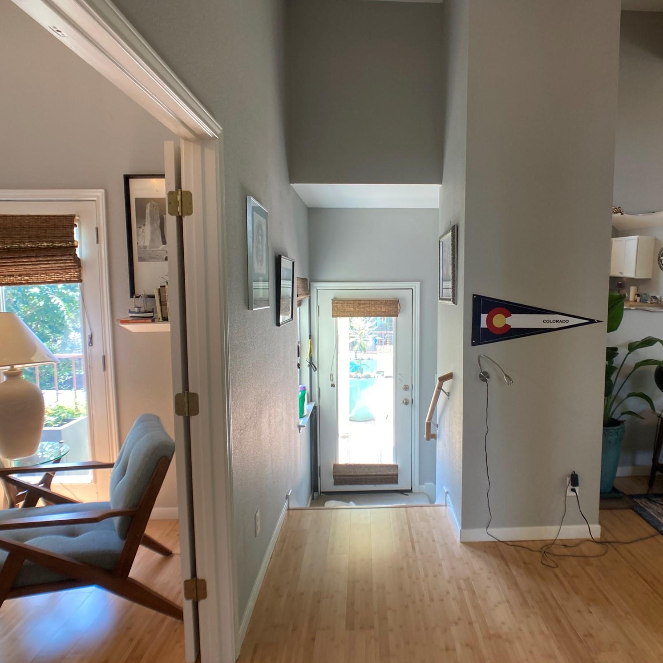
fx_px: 737
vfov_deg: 48.5
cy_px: 333
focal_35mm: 34
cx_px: 390
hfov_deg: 48.2
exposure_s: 1/60
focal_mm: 3.99
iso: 64
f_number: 1.8
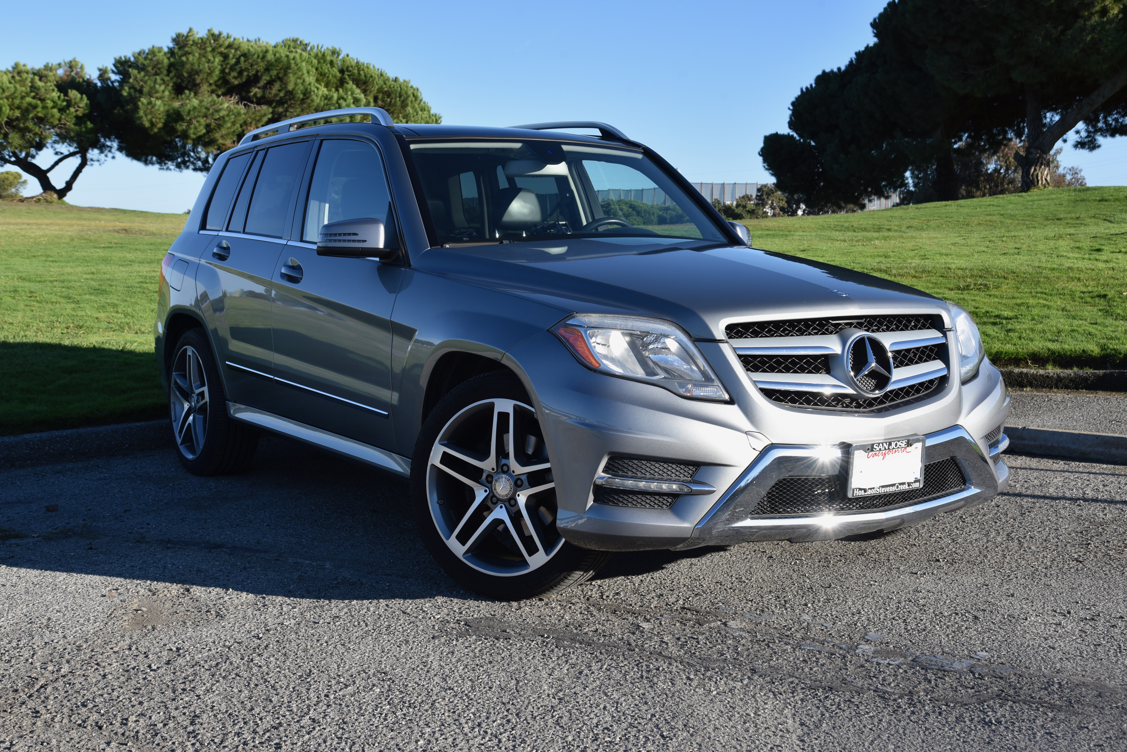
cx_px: 564
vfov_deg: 30.5
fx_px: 1378
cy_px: 376
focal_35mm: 44
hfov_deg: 44.5
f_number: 8
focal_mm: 44
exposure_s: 1/250
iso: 220
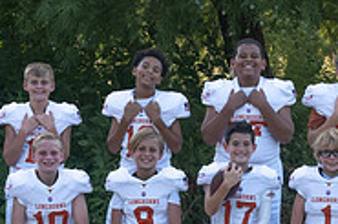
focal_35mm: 244
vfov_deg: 5.6
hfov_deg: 8.4
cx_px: 245
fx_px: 2289
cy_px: 186
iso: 250
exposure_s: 1/400
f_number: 4.5
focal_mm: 70
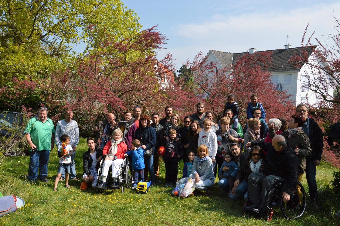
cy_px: 113
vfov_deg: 41.6
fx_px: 297
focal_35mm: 32
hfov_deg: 59.5
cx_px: 170
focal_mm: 21
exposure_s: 1/3200
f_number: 9
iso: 800
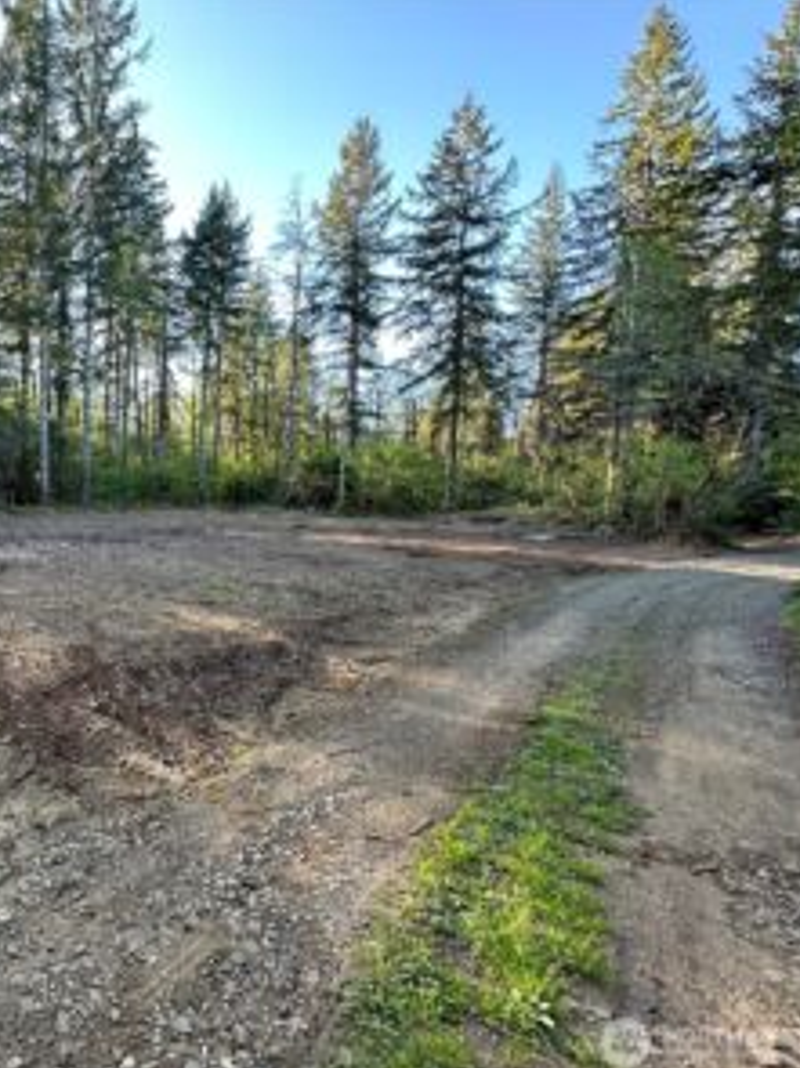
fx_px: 586
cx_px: 112
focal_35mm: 19
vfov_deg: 84.7
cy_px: 536
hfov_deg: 60.4
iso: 64
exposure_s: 1/99
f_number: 2.2
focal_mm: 2.22
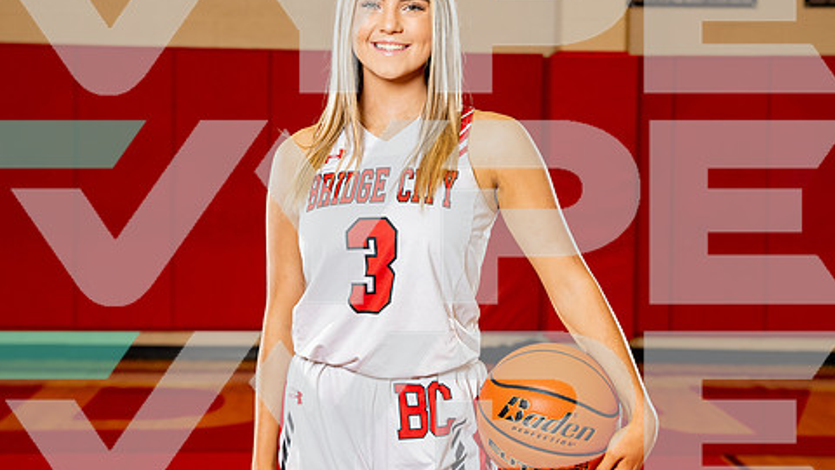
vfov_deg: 15.1
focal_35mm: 80
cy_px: 213
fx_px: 1771
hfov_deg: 26.5
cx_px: 407
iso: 500
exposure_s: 1/250
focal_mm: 60
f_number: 4.5
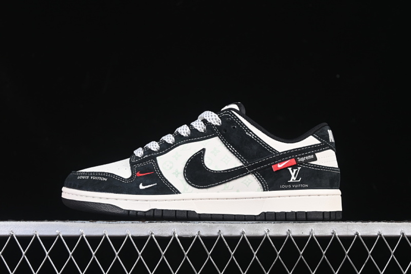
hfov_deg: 27.0
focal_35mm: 75
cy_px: 137
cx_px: 206
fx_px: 856
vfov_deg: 18.2
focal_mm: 50
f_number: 6.3
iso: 160
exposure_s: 1/60
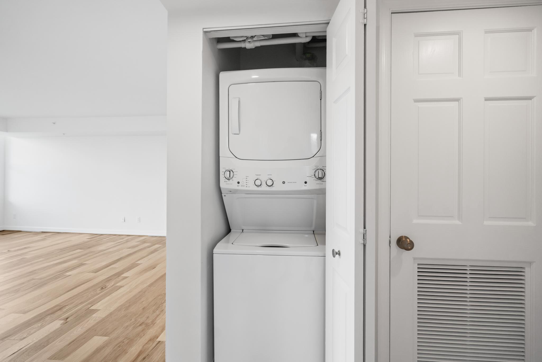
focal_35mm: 16
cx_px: 271
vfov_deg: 73.8
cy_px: 181
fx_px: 241
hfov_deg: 96.7
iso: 800
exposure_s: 1/200
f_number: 4
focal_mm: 16
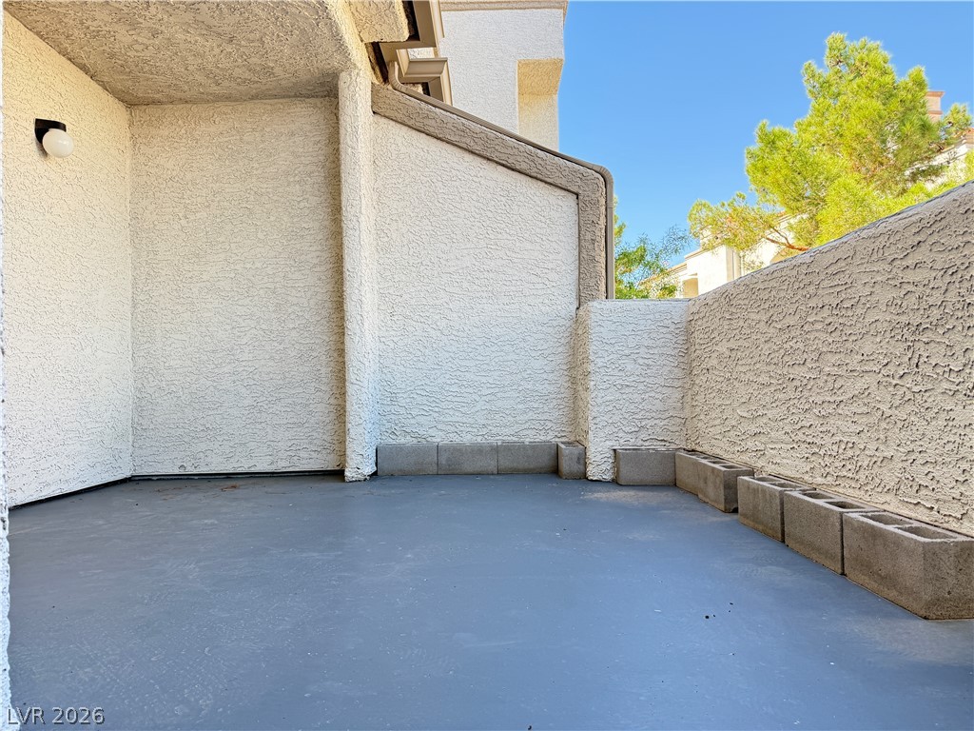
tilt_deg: +1.3
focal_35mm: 24
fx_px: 675
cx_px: 487
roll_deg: +1.2
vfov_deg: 56.8
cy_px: 366
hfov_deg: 71.6
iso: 100
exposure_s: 1/339
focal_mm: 6.76
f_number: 1.78
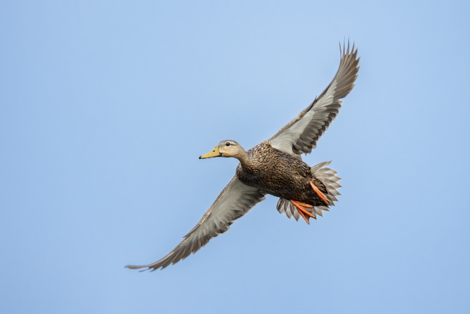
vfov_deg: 1.5
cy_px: 157
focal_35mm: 900
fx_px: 11754
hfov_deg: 2.3
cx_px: 235
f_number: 4
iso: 3200
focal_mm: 600
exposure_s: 1/2500
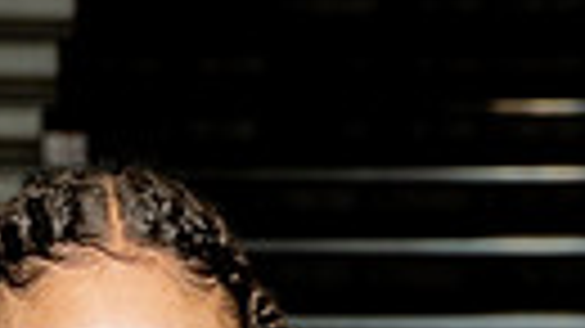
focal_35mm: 235
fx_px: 3644
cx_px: 189
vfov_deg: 4.9
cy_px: 962
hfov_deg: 9.2
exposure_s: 1/250
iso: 400
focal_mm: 65
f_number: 7.1
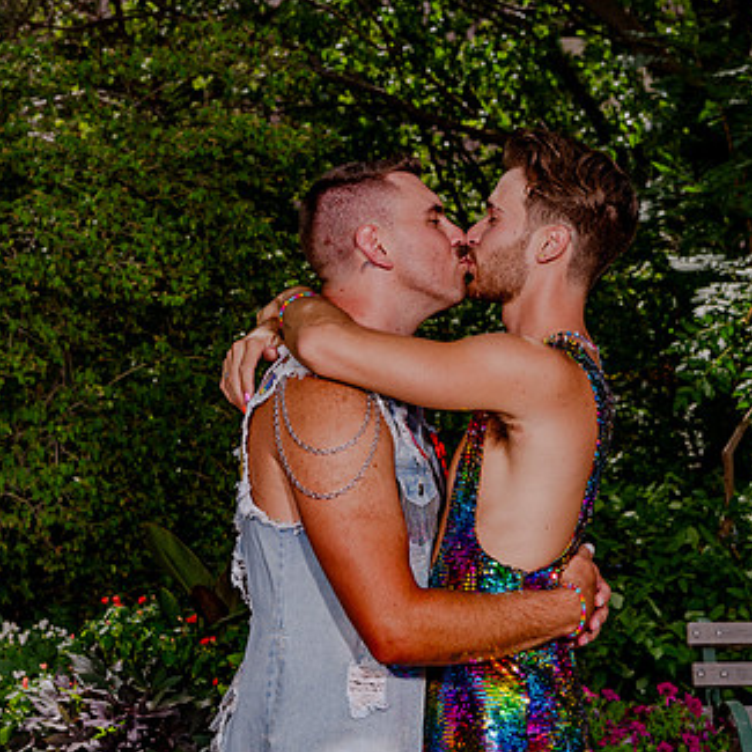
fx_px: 2089
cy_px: 347
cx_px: 363
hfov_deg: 20.4
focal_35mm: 85
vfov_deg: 20.4
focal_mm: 56
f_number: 8
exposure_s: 1/320
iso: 200
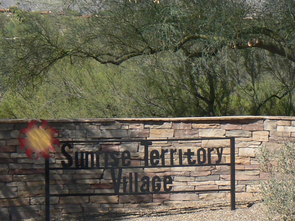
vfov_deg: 14.6
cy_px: 56
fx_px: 861
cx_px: 119
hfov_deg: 19.4
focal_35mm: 101
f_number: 5.6
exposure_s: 1/320
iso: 80
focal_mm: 6
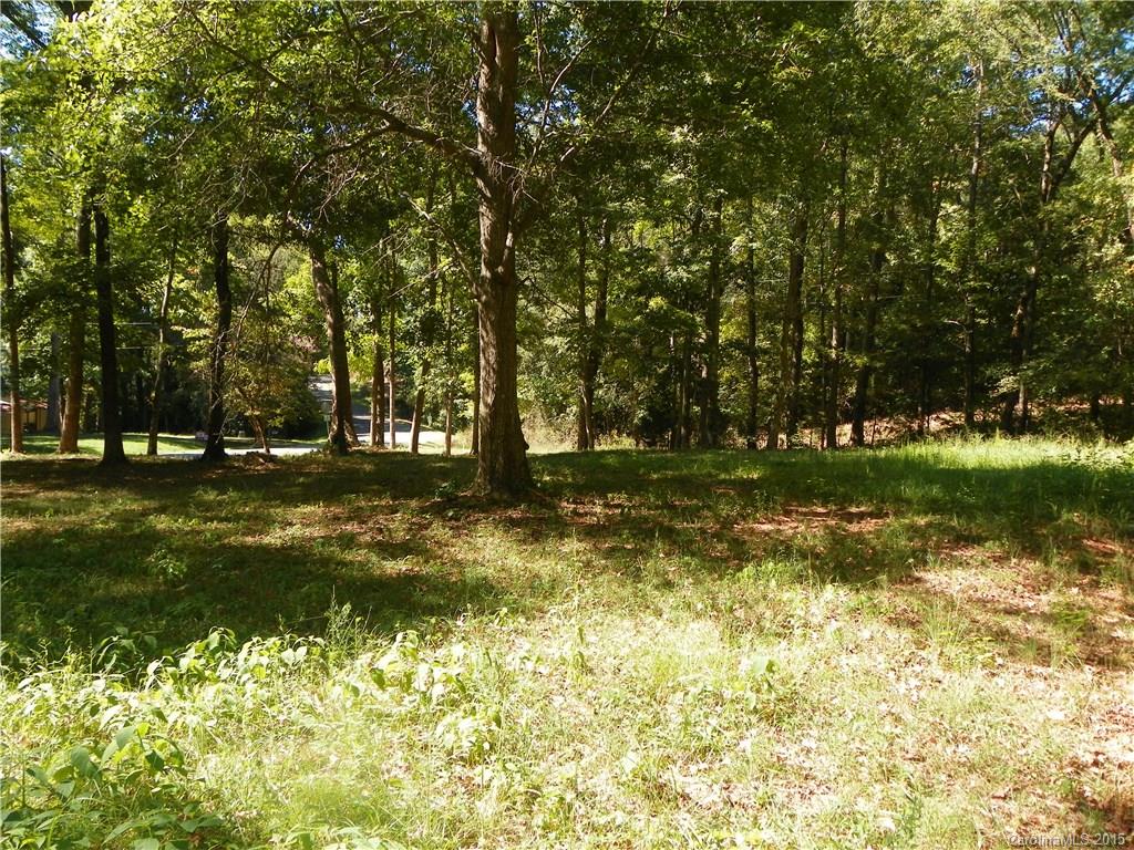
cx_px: 567
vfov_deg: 46.8
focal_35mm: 30
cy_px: 425
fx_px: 983
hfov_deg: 60.0
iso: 64
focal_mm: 5.3
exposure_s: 1/200
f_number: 2.8
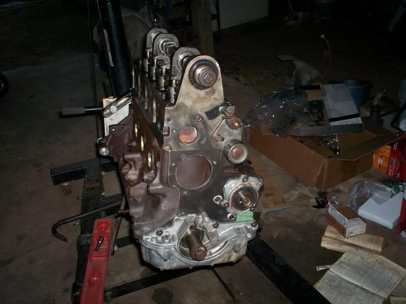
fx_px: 422
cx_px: 203
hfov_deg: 51.4
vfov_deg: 39.7
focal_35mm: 36
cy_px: 152
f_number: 4.5
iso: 140
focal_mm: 6
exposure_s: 1/60
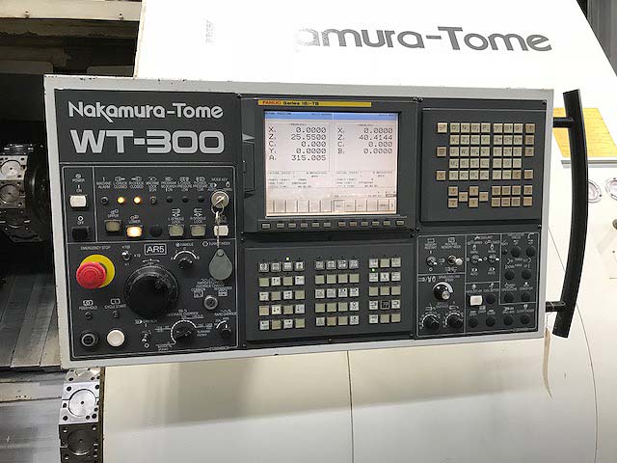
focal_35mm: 28
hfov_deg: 63.4
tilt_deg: -4.9
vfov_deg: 49.7
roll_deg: -0.4
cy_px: 232
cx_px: 308
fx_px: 499
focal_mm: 3.99
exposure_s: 1/15
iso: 40
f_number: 1.8
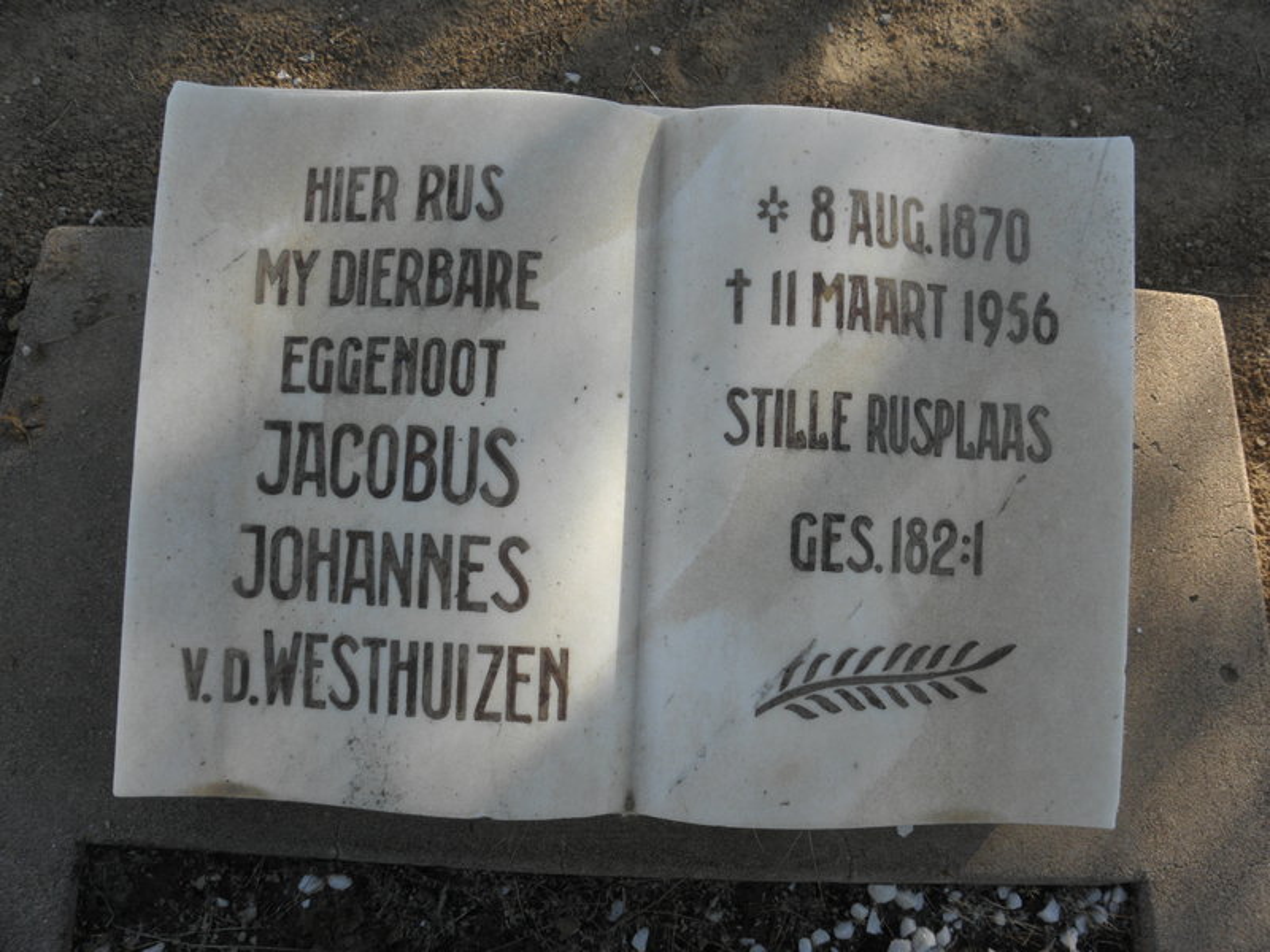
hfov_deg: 67.3
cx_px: 635
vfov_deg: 53.1
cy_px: 476
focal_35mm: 26
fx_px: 954
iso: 64
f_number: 5.6
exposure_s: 1/80
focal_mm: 4.6
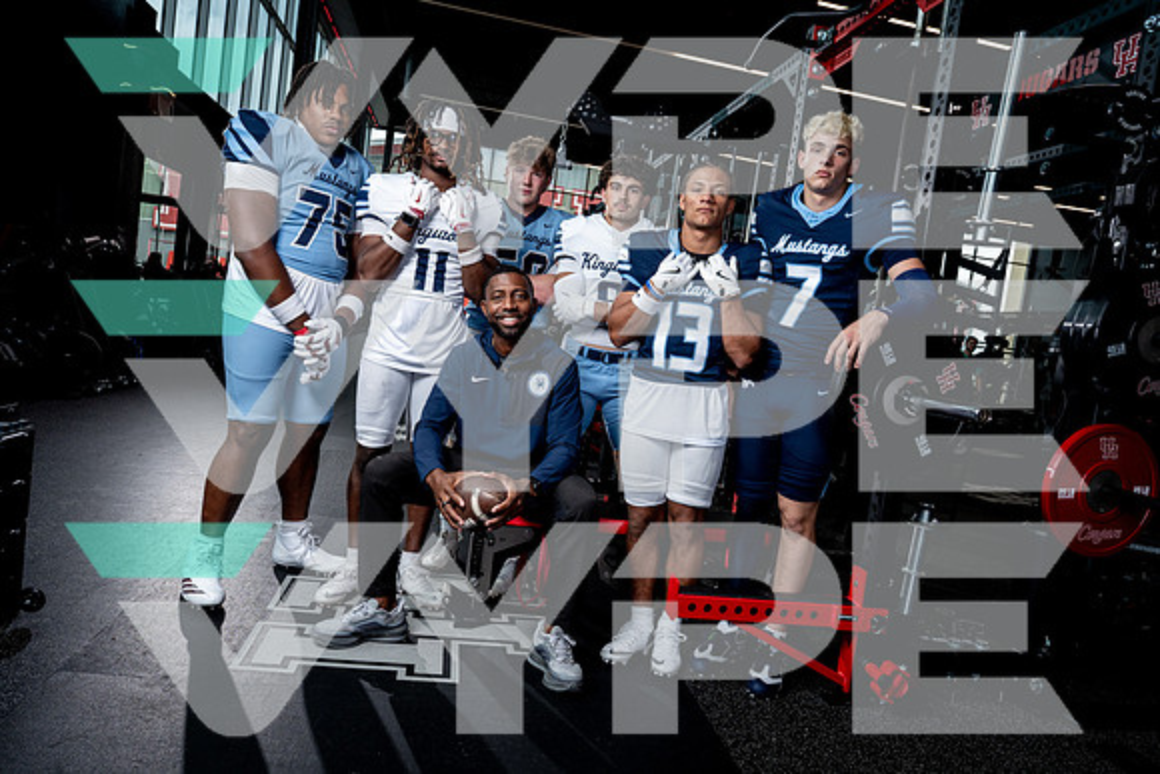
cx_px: 580
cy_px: 387
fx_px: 806
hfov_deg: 71.5
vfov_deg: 51.3
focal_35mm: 25
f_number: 8
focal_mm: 25
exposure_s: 1/250
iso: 640
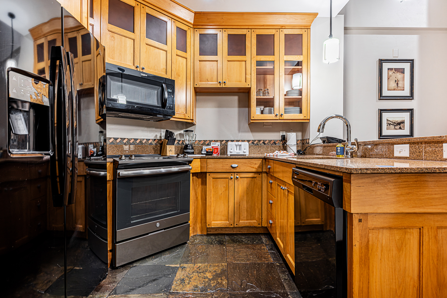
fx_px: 223
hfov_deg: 90.0
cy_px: 149
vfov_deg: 67.4
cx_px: 224
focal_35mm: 18
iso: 2500
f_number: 8
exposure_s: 1/250
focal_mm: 18
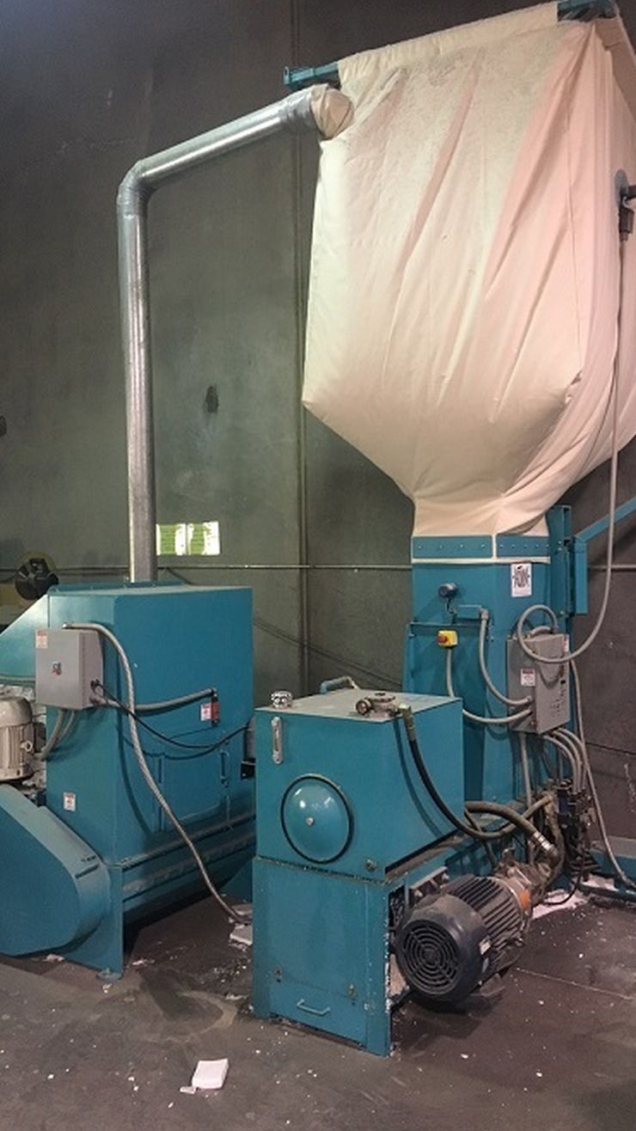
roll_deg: +1.3
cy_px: 560
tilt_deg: -0.2
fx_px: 960
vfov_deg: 61.0
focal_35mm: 32
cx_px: 333
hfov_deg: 36.7
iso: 200
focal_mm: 4.15
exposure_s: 1/20
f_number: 2.2
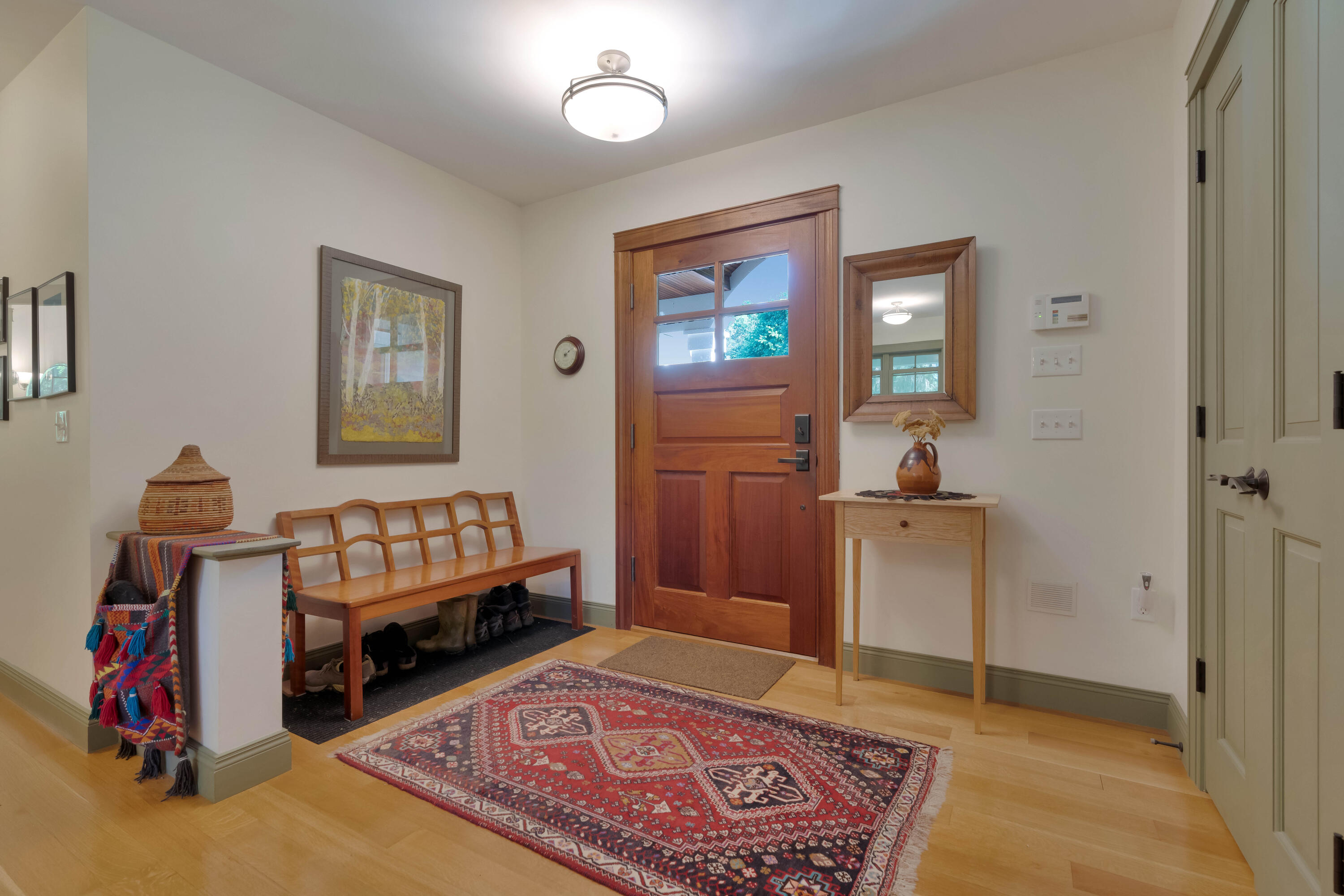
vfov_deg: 73.8
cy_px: 448
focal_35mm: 16
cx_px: 672
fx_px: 597
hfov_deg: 96.7
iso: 800
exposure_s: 1/60
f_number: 8
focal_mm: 16
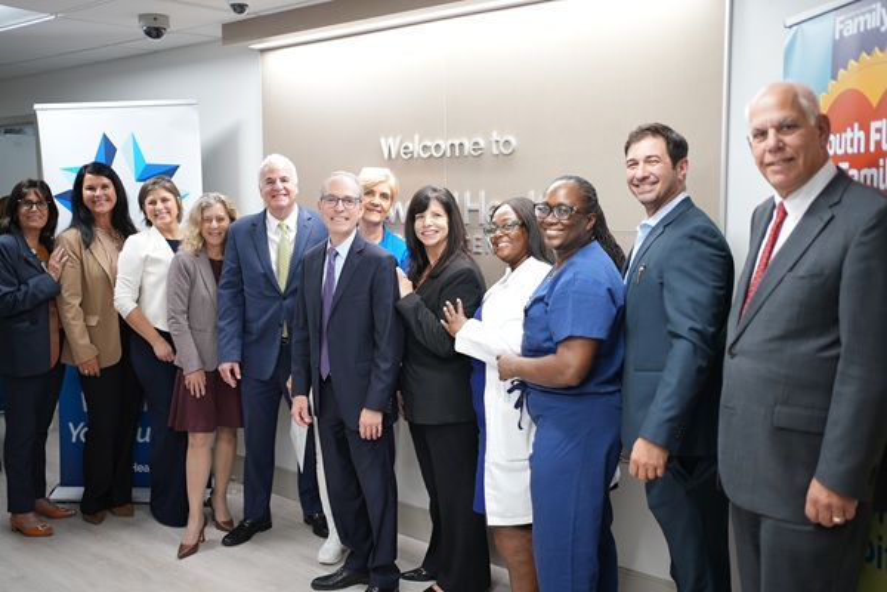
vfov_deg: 37.9
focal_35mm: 35
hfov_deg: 54.4
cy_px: 296
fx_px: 862
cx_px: 444
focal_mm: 35
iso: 200
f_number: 1.8
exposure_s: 1/50
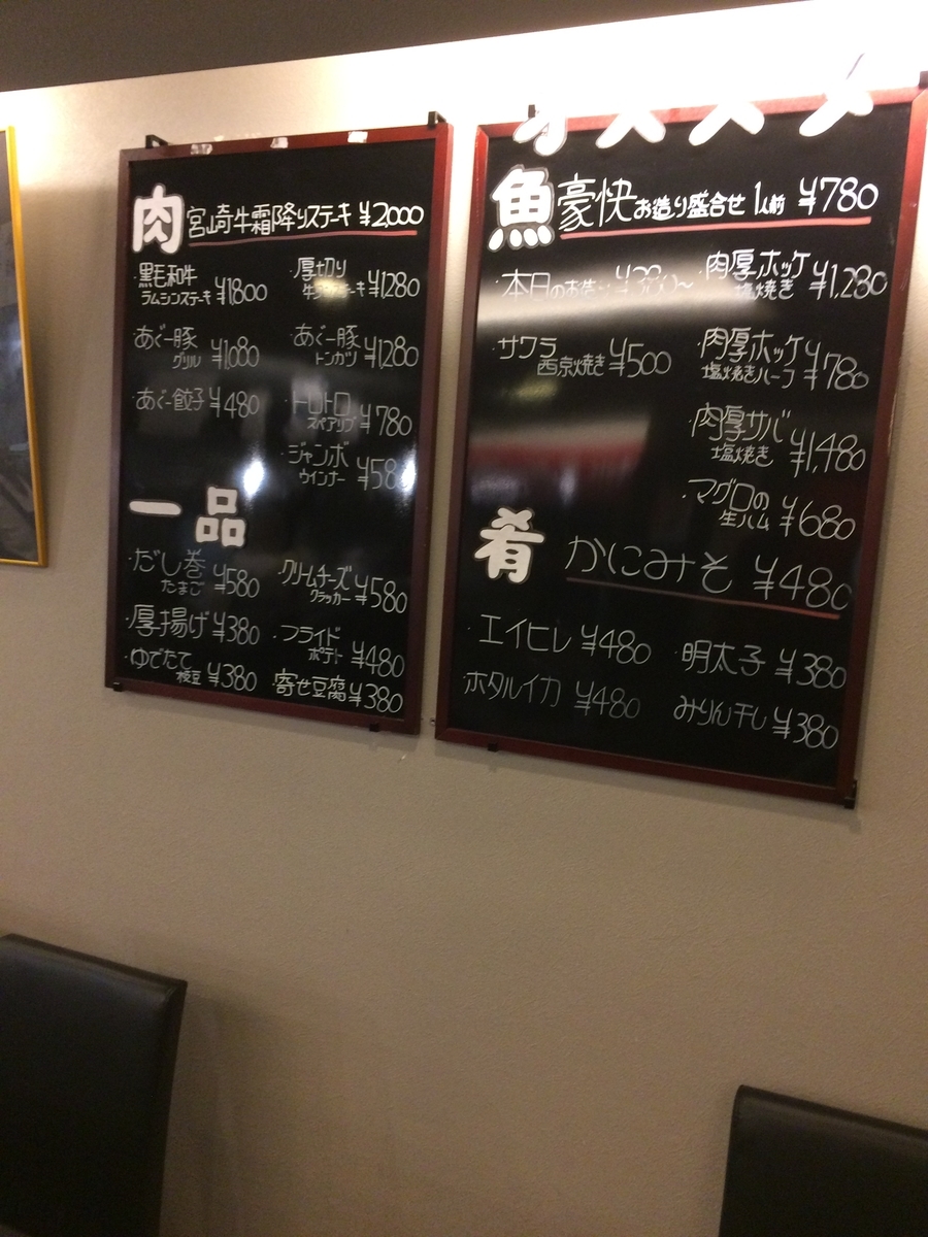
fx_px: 1037
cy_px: 618
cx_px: 464
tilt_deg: -7.4
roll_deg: -1.2
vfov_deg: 61.7
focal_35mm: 29
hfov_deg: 48.2
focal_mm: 4.15
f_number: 2.2
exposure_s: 1/30
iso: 250
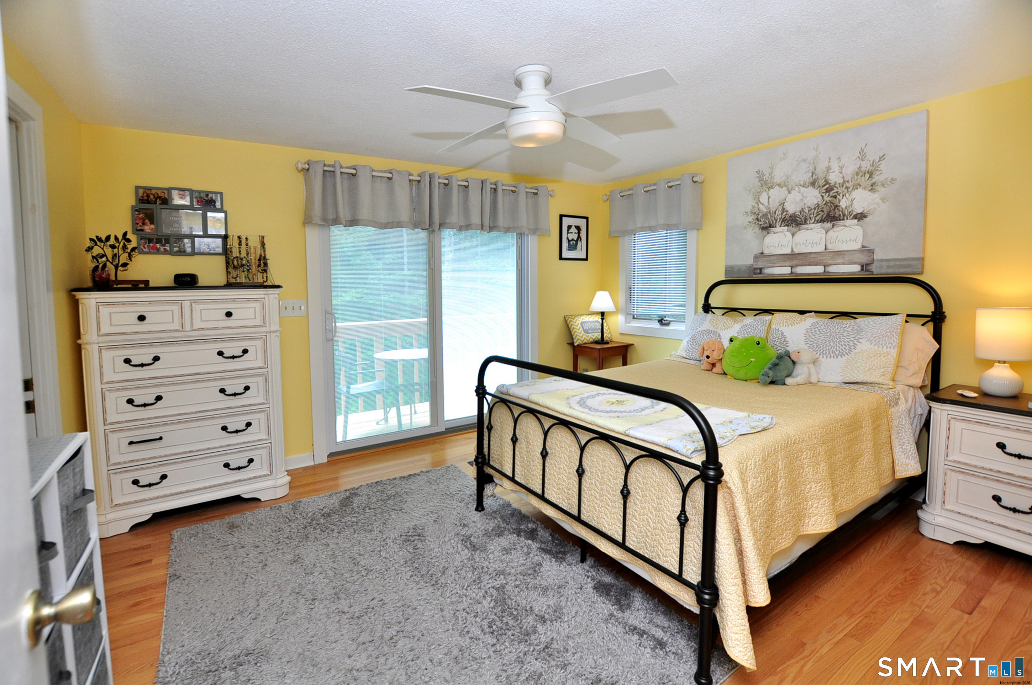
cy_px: 342
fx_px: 429
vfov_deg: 77.2
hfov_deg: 100.5
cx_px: 516
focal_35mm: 15
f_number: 4.5
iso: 500
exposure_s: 1/125
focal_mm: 10
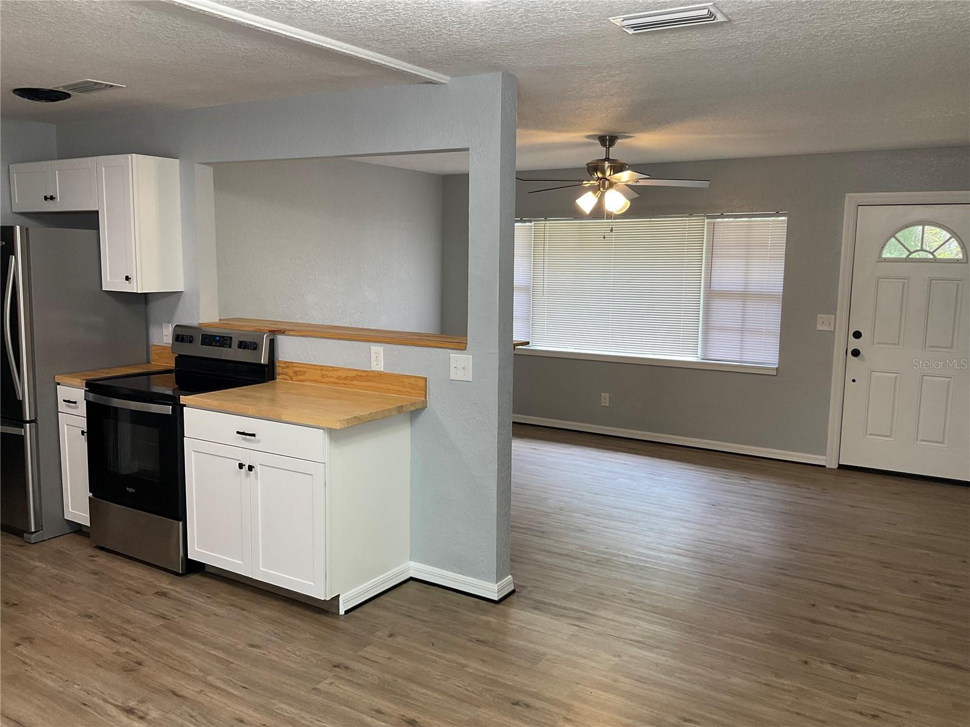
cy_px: 364
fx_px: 813
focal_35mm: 29
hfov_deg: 61.7
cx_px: 485
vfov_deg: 48.2
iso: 50
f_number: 1.8
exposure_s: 1/60
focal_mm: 3
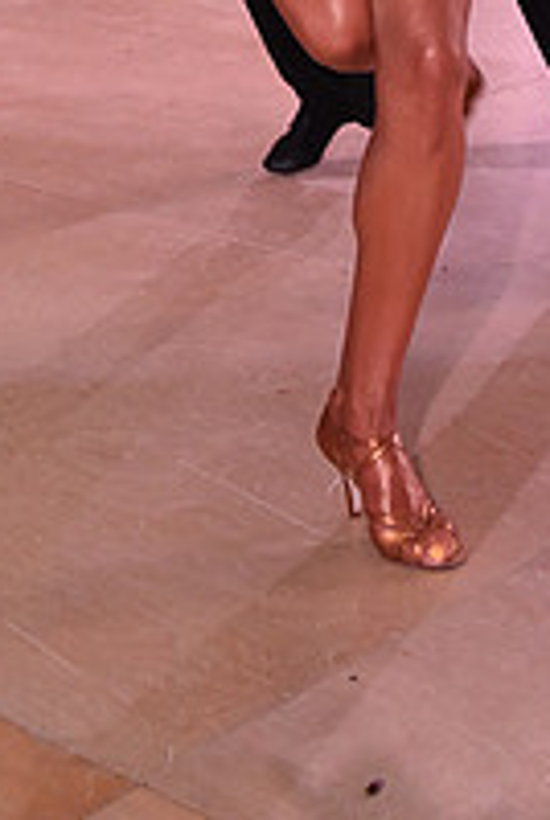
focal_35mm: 110
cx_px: 244
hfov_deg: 12.5
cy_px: -287
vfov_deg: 17.3
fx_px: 2512
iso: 2500
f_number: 6.3
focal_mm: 38
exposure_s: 1/320
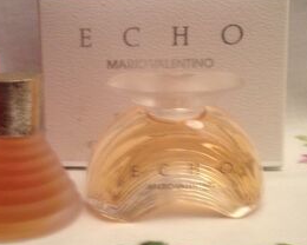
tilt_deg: -12.5
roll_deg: +1.8
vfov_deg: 24.2
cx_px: 117
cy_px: 92
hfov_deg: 29.9
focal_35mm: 63
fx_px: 572
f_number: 2.4
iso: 125
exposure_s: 1/20
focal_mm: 4.28
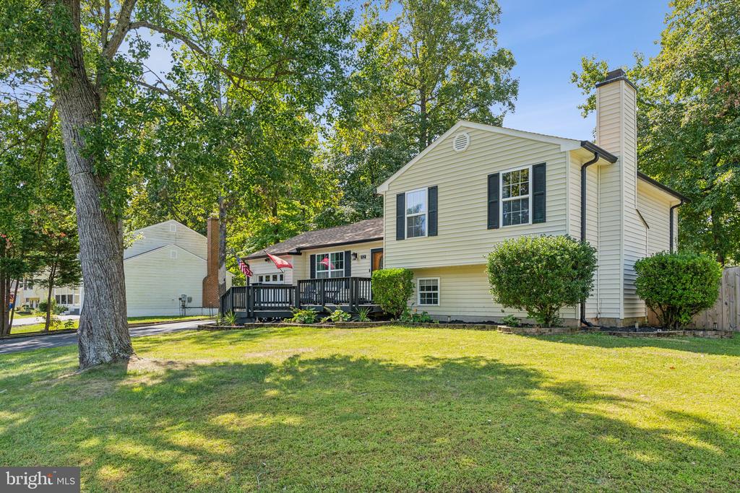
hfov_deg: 76.1
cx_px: 370
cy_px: 246
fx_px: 473
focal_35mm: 23
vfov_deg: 55.1
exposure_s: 1/100
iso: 100
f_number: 6.3
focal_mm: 23
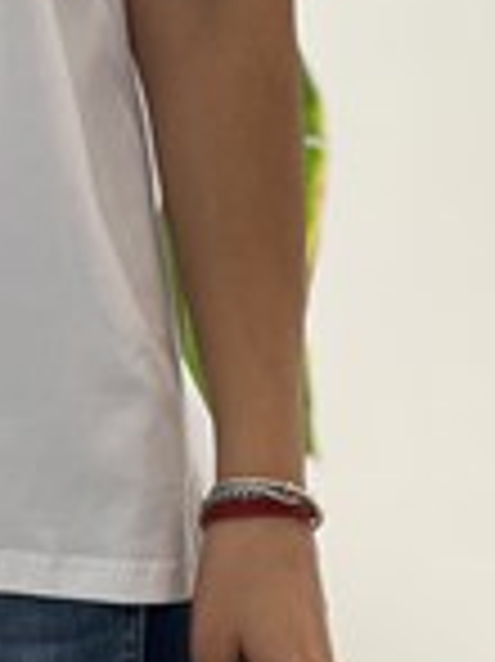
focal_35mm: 217
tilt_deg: -11.2
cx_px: -166
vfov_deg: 9.1
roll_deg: -0.7
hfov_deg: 6.8
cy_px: -2
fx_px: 4143
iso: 50
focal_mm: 9
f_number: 2.8
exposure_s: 1/121
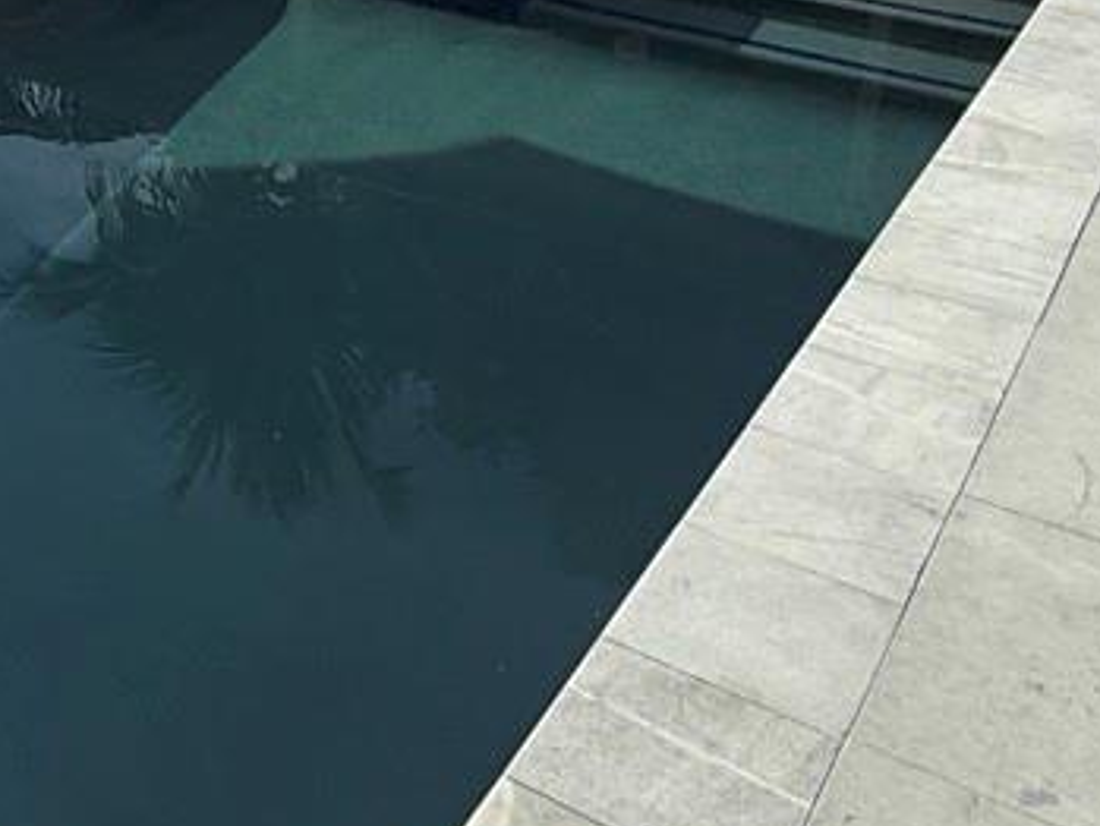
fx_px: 1685
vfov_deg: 26.2
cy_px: 13
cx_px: 47
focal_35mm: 53
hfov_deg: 33.6
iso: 50
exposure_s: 1/1656
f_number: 2.2
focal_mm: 2.22
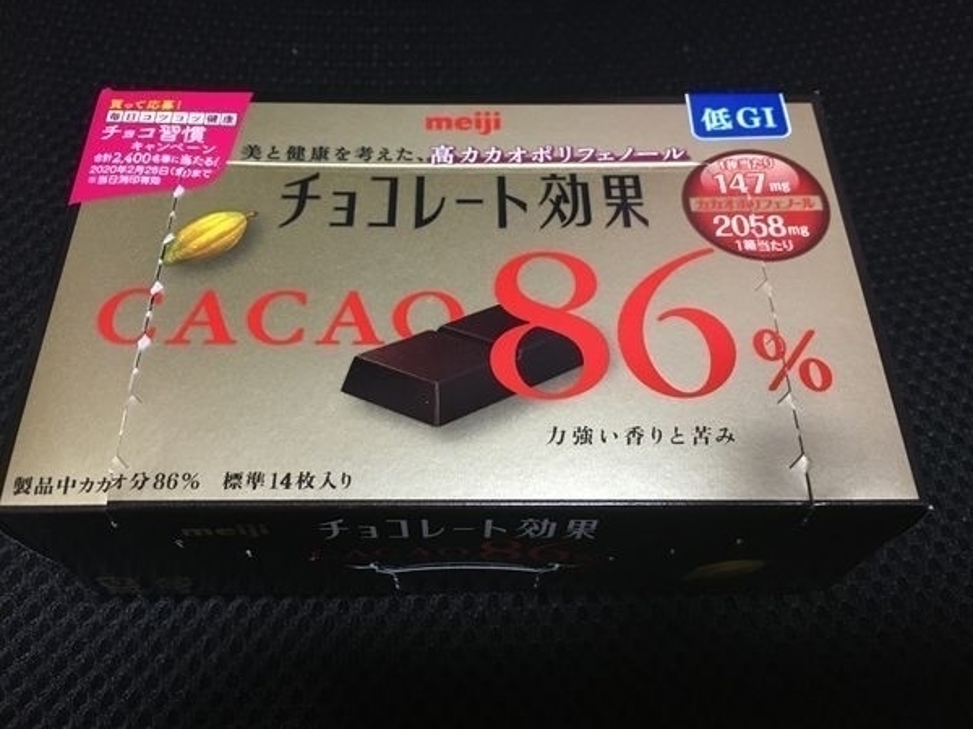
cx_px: 486
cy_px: 364
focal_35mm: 29
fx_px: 815
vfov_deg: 48.2
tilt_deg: -57.7
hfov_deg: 61.7
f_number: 2.2
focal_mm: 4.15
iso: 200
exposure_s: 1/33
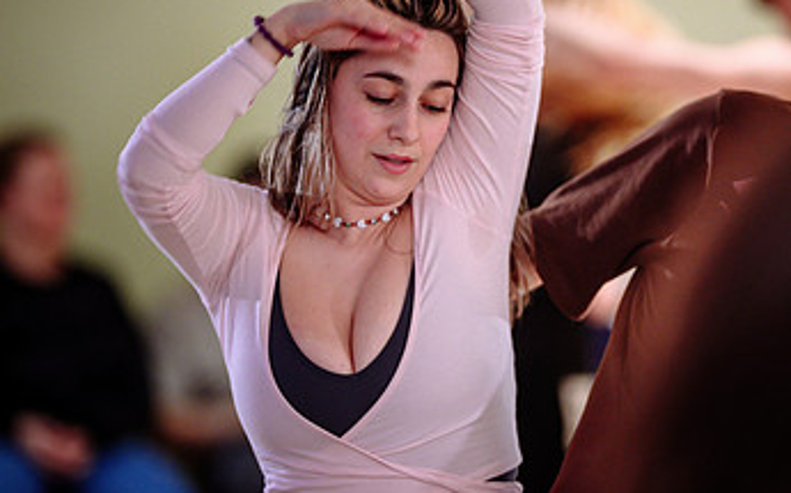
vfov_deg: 3.8
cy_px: 266
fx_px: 7388
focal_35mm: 343
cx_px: 647
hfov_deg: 6.1
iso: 1000
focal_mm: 200
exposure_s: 1/250
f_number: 2
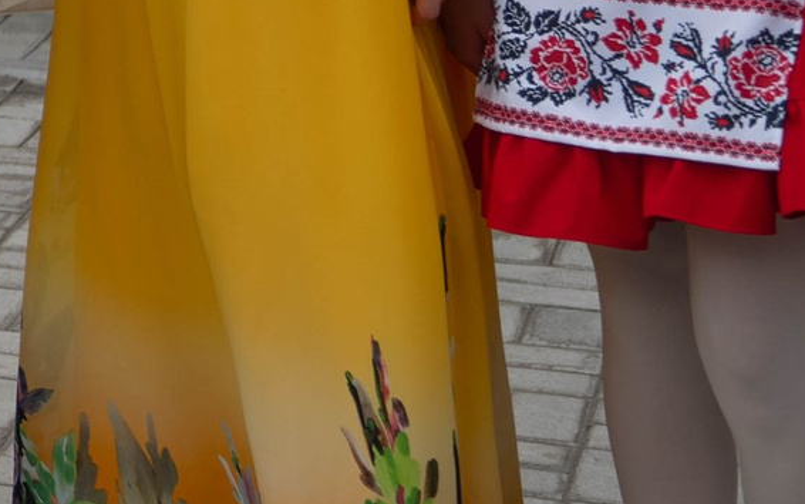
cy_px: -317
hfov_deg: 13.7
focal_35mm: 129
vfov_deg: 9.8
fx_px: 2831
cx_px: -815
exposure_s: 1/500
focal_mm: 28
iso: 100
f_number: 2.8
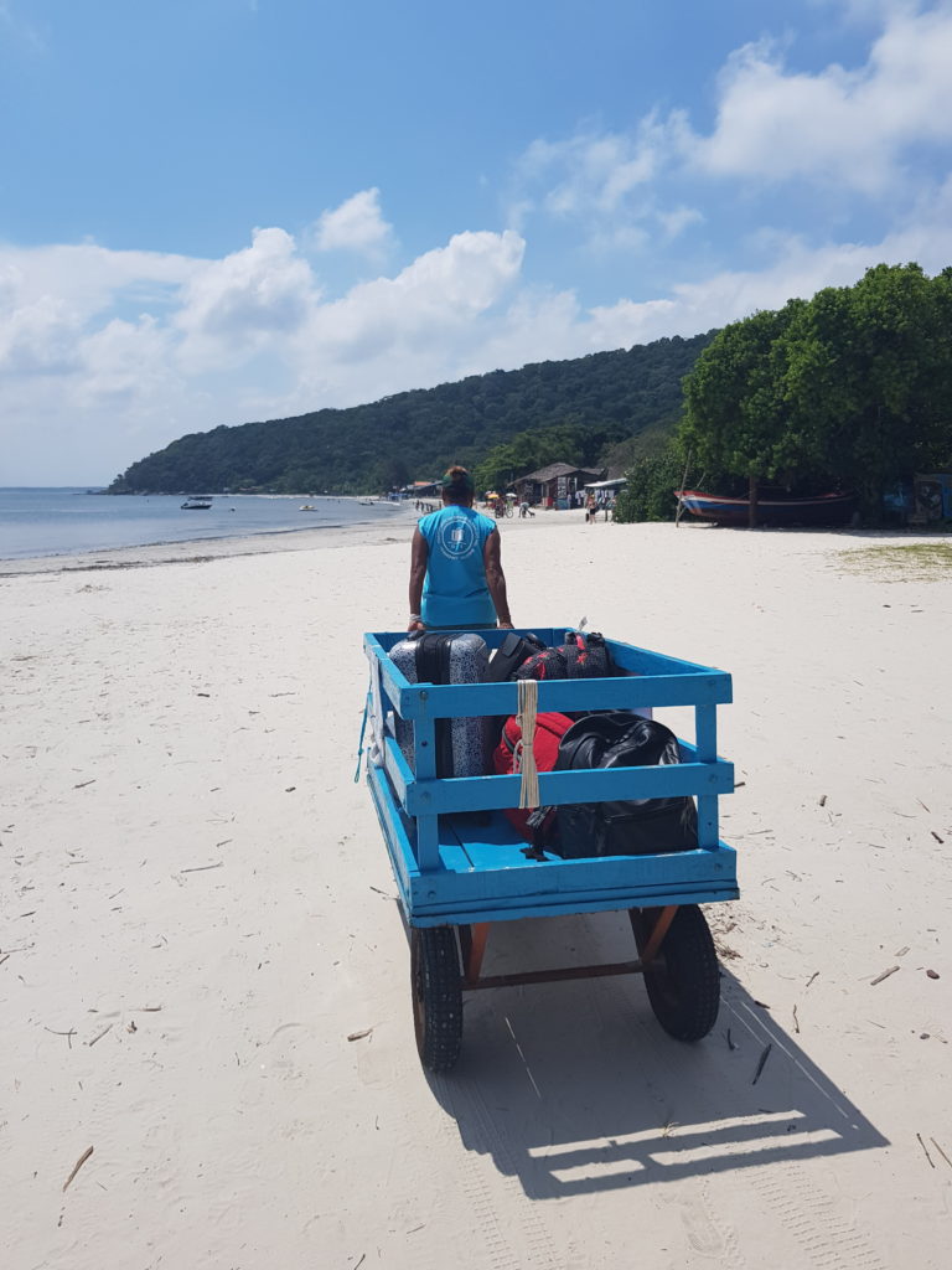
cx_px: 476
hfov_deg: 53.1
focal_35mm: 26
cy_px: 635
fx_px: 953
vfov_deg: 67.3
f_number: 1.7
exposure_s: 1/5376
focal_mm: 4.2
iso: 40
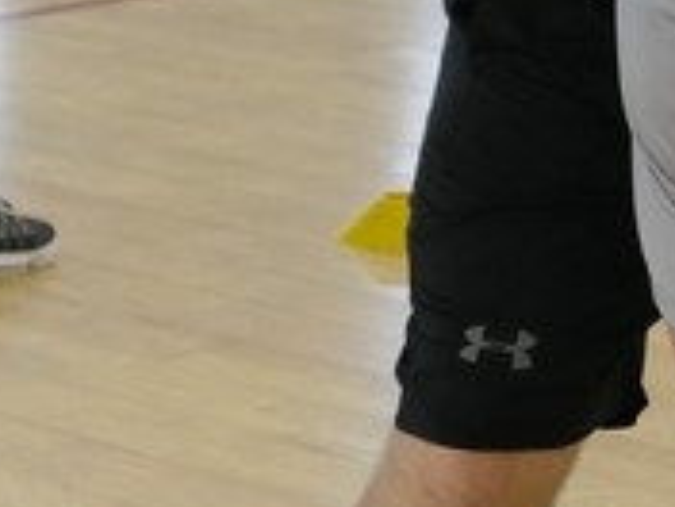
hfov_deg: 9.1
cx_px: 920
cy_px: 134
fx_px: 4173
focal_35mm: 214
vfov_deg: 6.9
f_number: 2.8
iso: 1600
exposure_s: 1/250
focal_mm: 19.9
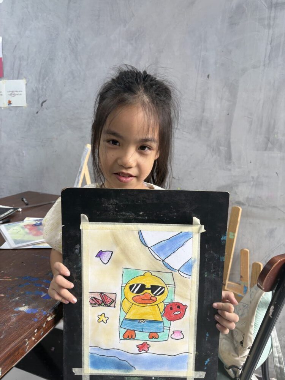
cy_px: 190
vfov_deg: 67.3
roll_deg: -3.8
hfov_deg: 53.1
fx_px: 285
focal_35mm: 26
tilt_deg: -9.3
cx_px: 142
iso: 50
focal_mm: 5.96
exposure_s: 1/100
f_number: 1.6
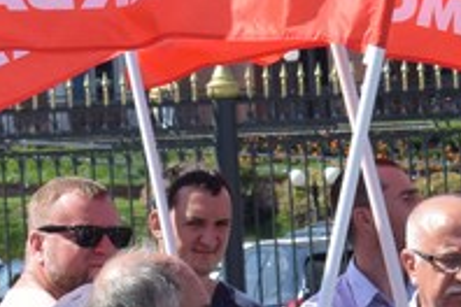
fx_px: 5147
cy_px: 142
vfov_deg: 3.4
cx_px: 424
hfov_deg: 5.1
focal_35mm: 402
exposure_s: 1/320
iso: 200
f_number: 9
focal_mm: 46
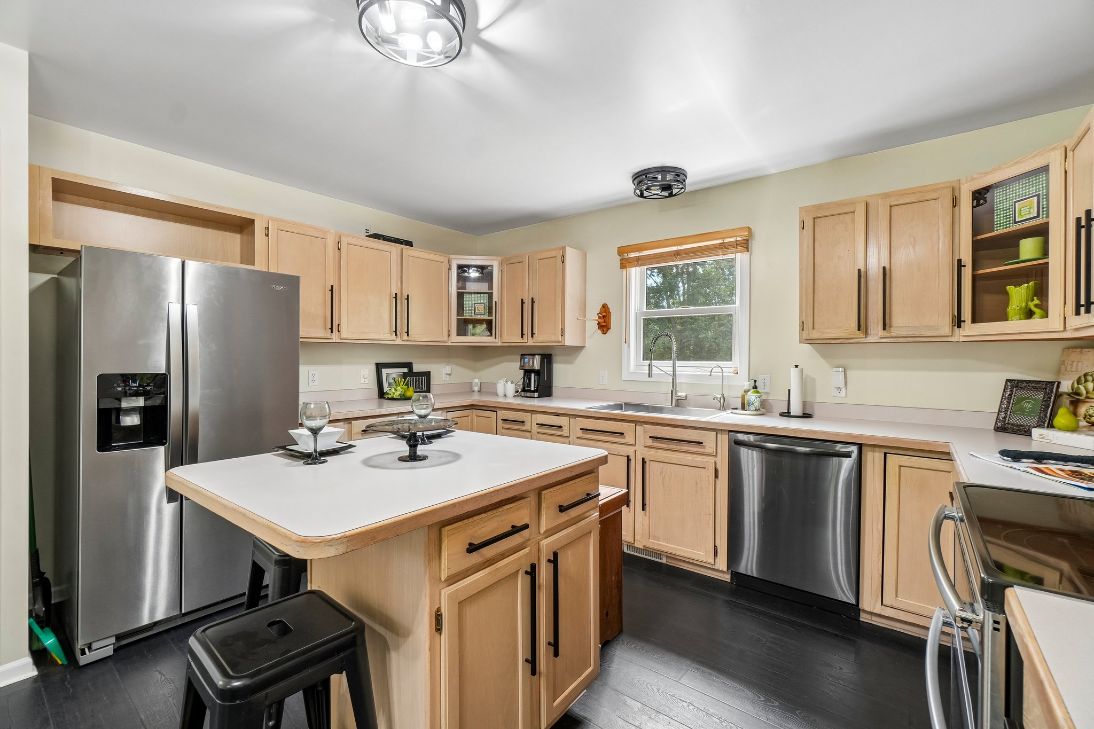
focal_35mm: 15
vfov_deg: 77.3
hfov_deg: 100.4
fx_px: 456
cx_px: 547
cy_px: 364
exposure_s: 1/10
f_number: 8
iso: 400
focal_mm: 10
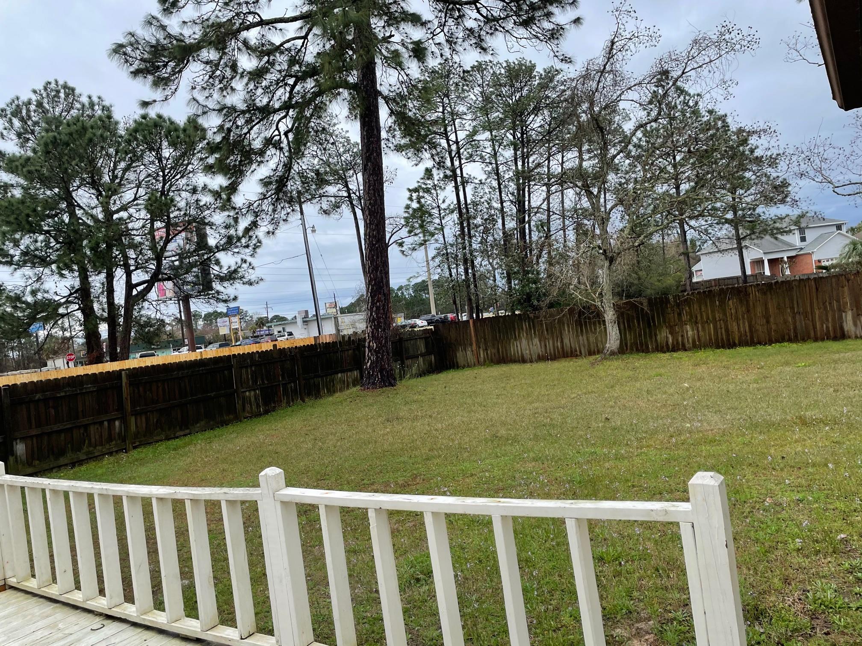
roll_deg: +9.0
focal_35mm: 26
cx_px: 431
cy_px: 323
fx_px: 647
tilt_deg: -1.5
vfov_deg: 53.1
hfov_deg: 67.3
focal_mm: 4.2
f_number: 1.6
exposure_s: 1/801
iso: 32
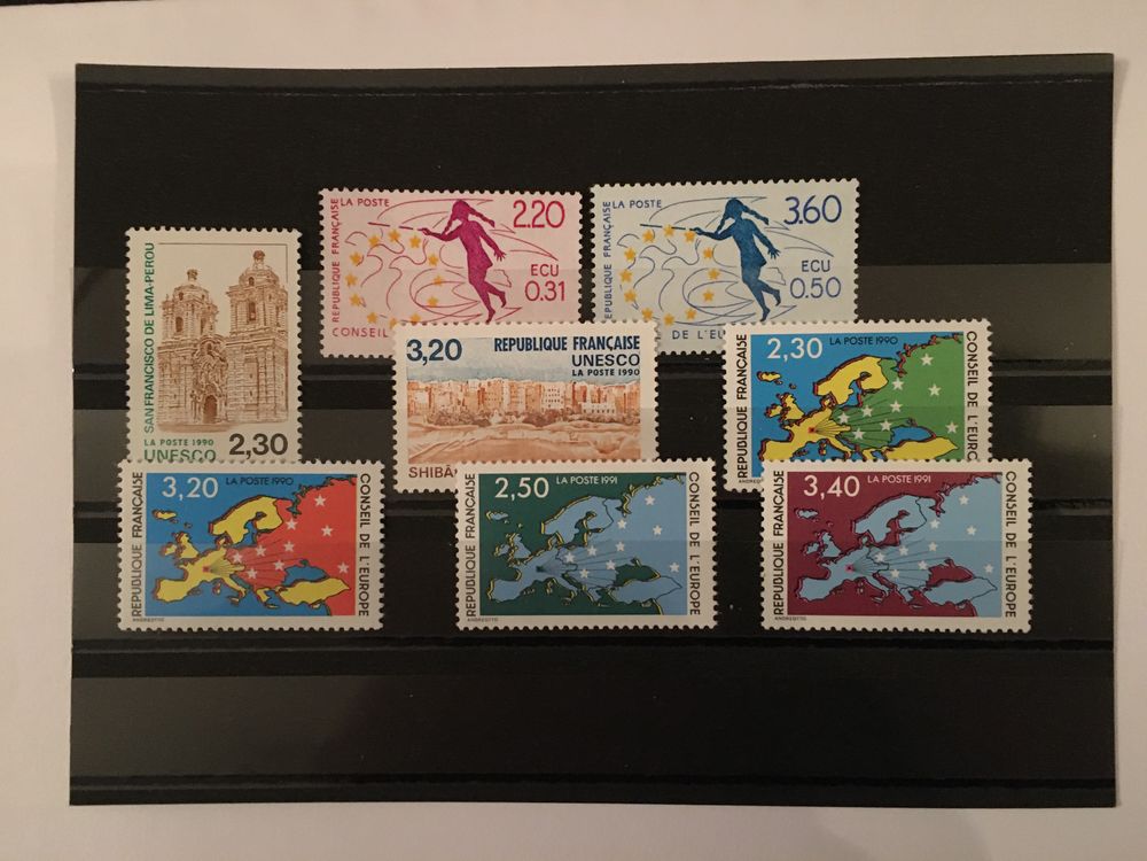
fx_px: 961
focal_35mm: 29
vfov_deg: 48.2
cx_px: 574
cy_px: 430
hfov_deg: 61.7
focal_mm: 4.15
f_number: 2.2
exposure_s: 1/17
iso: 500
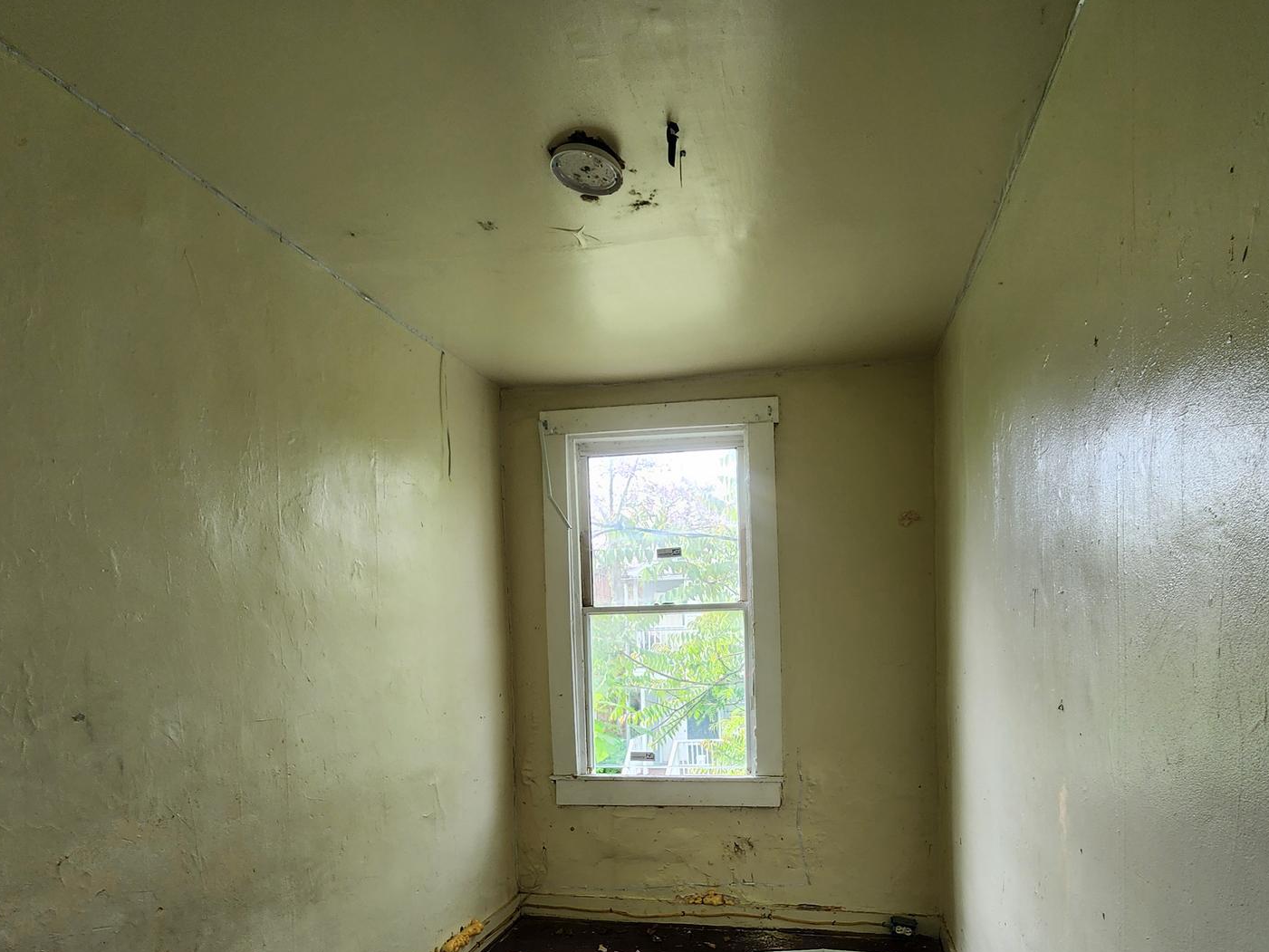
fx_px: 697
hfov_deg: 84.2
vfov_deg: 66.2
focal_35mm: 19
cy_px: 659
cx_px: 716
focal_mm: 2.2
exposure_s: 1/60
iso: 100
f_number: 2.2
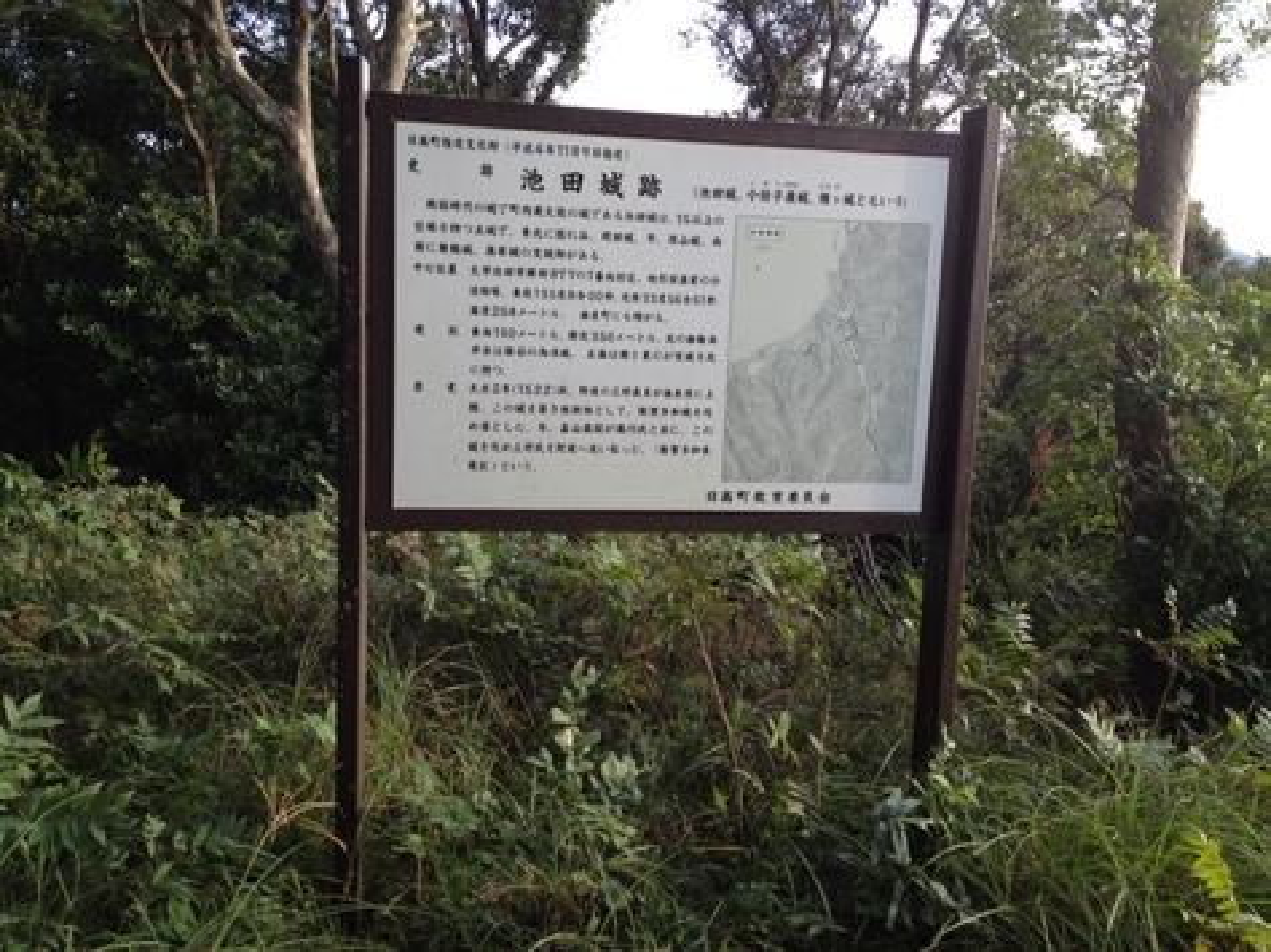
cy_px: 476
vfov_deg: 40.7
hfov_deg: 52.6
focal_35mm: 35
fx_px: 1284
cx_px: 636
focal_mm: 4.28
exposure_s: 1/223
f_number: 2.4
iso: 64
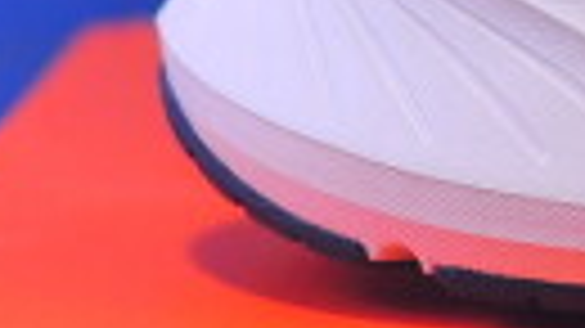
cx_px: 1264
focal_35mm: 484
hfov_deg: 4.4
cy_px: -595
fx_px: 7505
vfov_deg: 2.5
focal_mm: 50
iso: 250
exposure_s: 1/320
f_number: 2.5
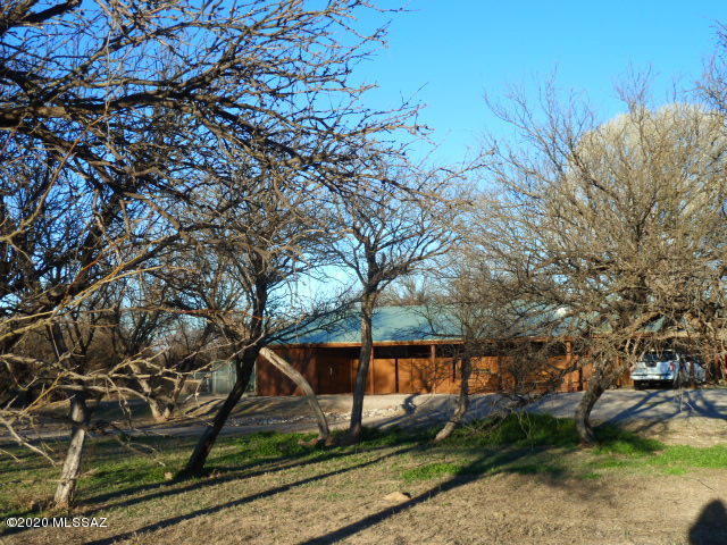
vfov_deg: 34.3
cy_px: 272
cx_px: 364
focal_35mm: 42
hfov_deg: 44.8
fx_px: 882
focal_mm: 6.9
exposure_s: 1/250
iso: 80
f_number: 4
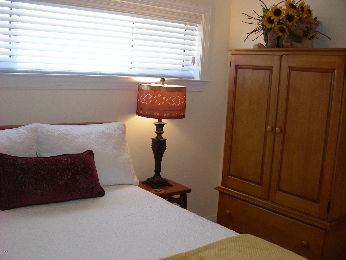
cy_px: 130
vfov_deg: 37.7
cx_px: 173
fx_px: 380
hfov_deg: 49.0
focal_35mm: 38
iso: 164
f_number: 3.5
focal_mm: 6.3
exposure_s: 1/30
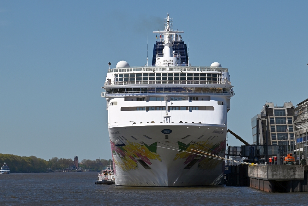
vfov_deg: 10.8
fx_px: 1087
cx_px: 160
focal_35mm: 127
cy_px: 101
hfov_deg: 16.1
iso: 100
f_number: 8
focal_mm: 120
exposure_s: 1/500
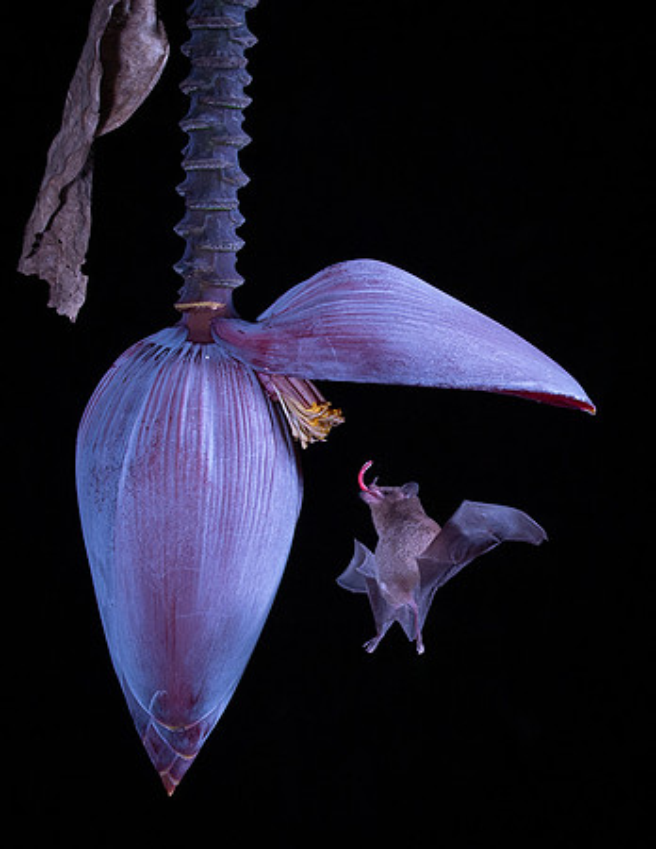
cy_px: 499
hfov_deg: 9.2
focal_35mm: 163
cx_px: 609
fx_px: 4040
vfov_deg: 12.0
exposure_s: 1/250
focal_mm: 78
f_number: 8
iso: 800
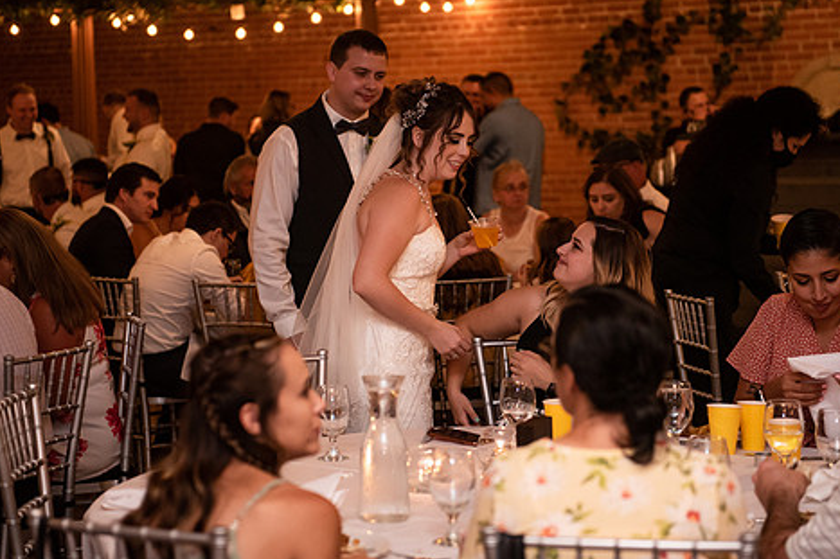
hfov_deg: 23.4
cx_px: 424
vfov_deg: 15.7
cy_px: 235
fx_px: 2029
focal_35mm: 87
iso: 2500
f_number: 2.8
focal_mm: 70
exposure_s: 1/125
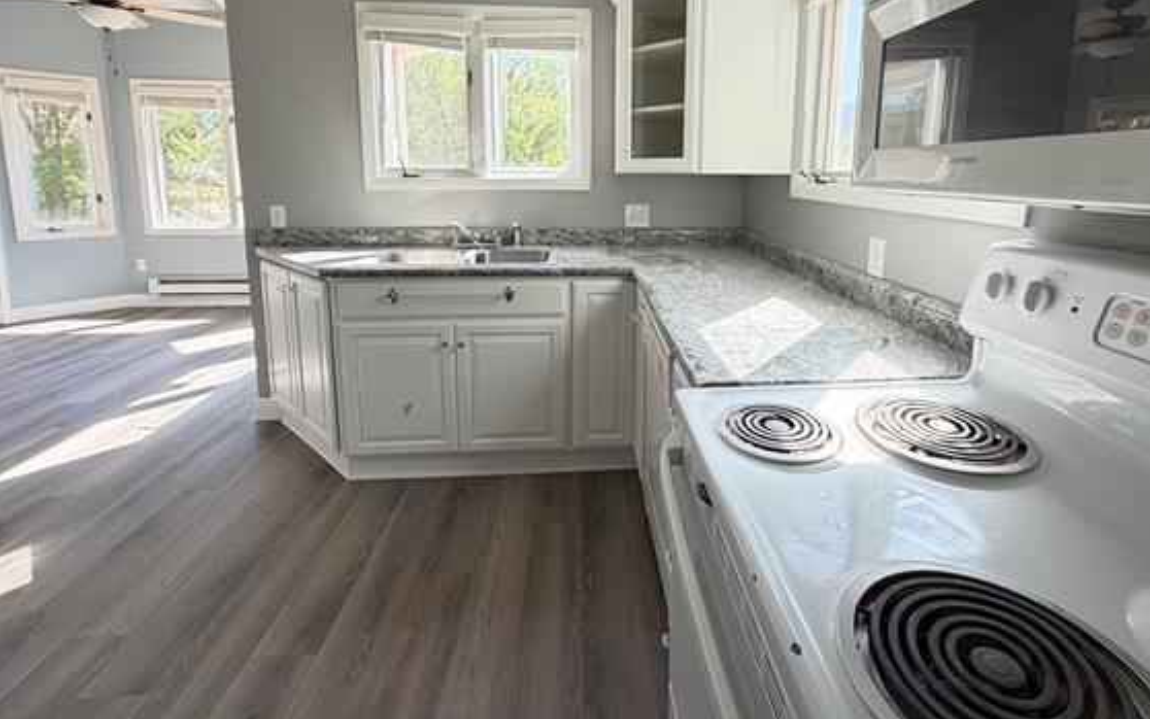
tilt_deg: -8.5
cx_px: 622
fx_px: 533
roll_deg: -0.5
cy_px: 242
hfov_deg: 94.1
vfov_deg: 66.3
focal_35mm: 17
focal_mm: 2.22
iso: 80
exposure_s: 1/121
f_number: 2.2
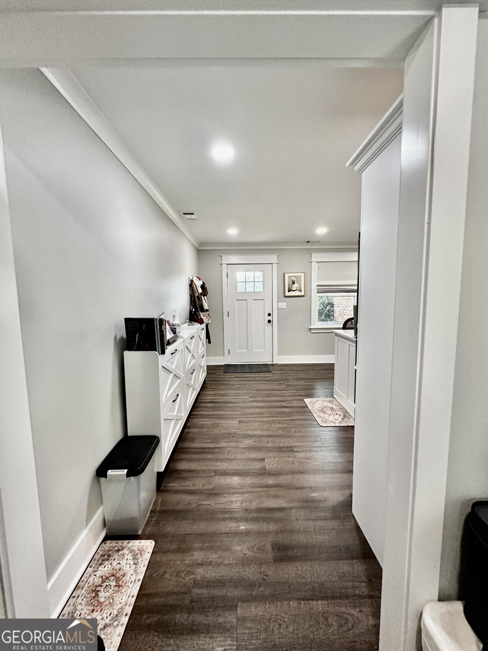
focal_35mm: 14
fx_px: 263
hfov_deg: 85.7
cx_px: 244
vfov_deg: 102.1
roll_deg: +1.8
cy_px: 326
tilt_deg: -7.0
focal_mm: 2.22
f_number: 2.2
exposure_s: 1/120
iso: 320
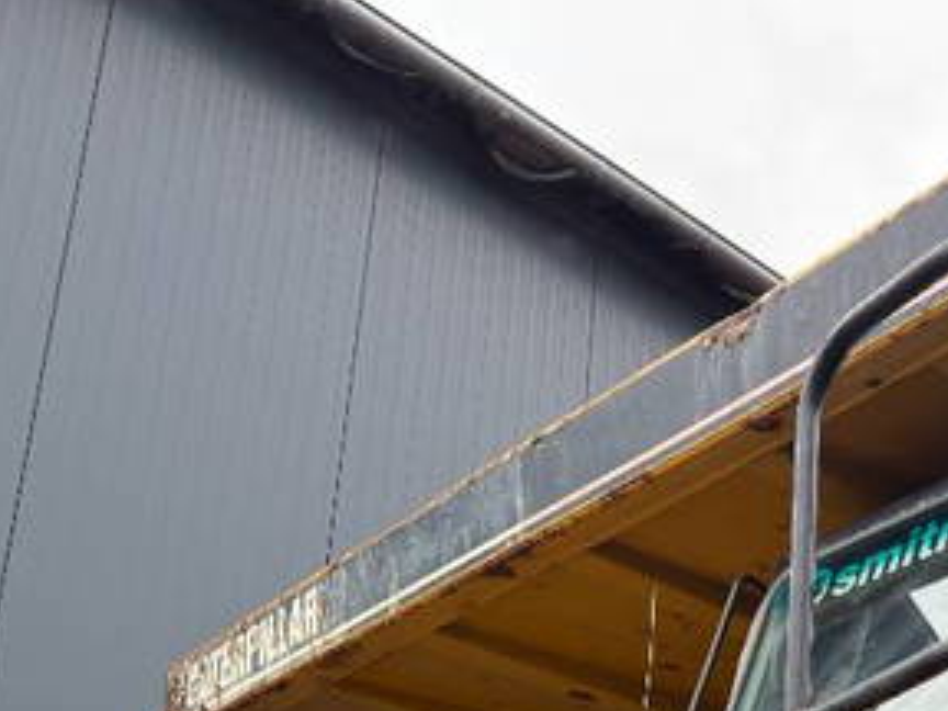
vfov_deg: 21.3
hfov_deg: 28.5
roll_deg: -0.5
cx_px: 989
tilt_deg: +16.6
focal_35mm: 63
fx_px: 1725
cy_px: 899
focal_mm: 6.76
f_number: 1.78
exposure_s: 1/1022
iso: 80
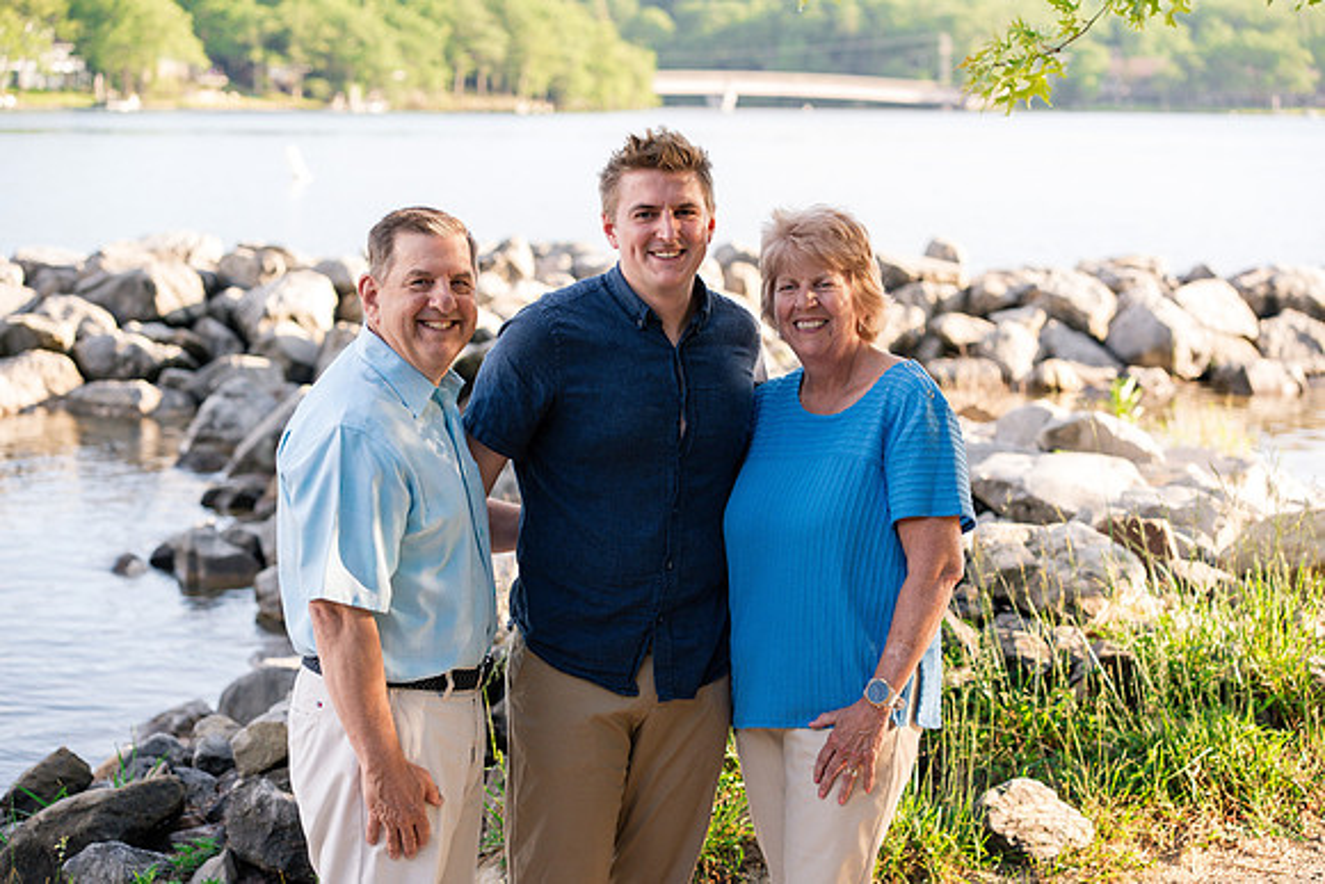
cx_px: 662
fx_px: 3129
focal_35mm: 85
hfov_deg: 23.9
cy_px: 442
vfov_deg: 16.1
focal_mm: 85
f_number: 4.5
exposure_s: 1/500
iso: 800
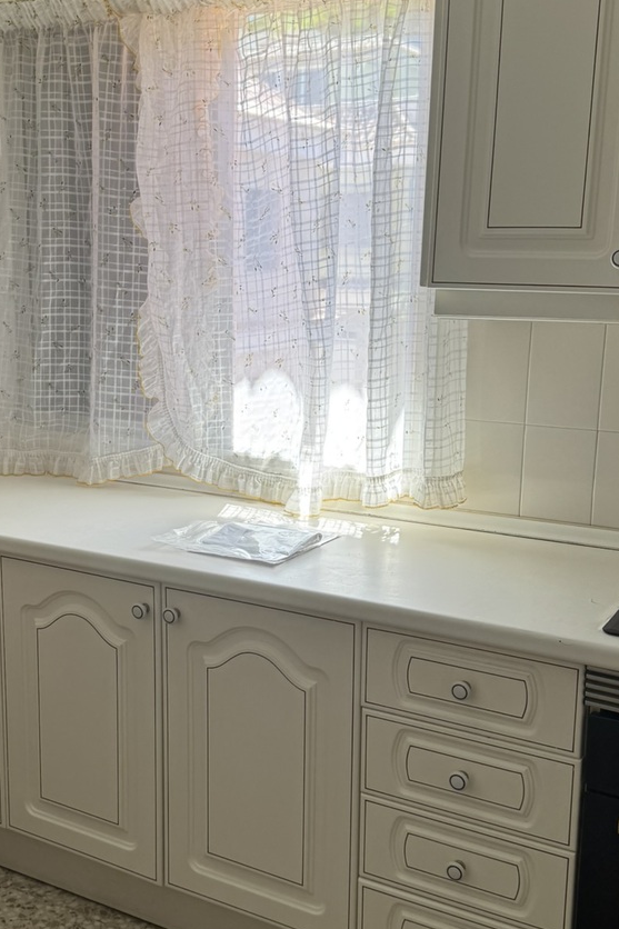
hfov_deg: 31.0
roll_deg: +0.3
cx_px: 231
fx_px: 1109
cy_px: 479
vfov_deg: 45.4
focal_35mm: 43
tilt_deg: -12.0
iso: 64
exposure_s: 1/213
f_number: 1.78
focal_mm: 6.76
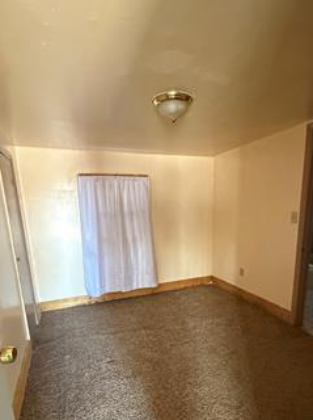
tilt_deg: -14.2
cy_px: 264
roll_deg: +0.0
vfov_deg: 77.6
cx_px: 171
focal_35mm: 21
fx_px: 254
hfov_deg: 63.2
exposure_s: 1/60
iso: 800
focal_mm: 2.22
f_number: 2.2
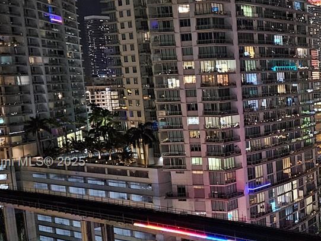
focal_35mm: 68
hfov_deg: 25.9
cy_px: 163
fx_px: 631
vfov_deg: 21.5
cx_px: 370
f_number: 1.8
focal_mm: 5.4
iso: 1250
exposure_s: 1/24
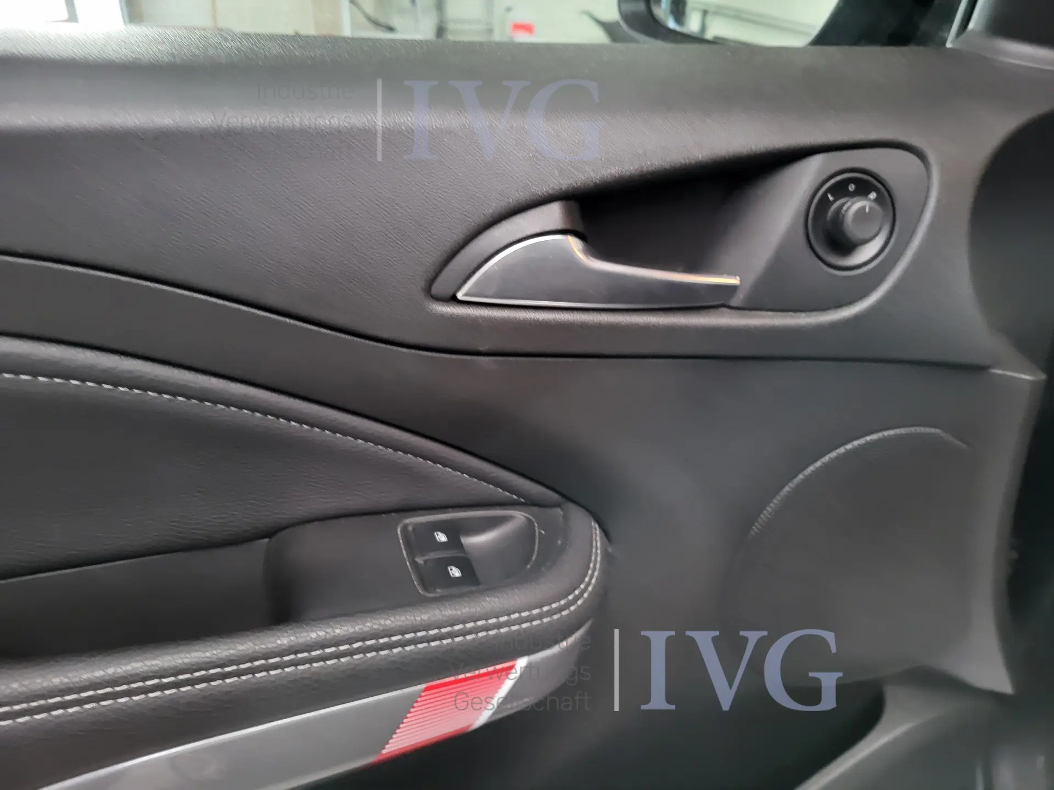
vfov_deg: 53.1
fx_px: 792
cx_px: 527
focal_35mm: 26
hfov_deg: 67.3
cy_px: 395
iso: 640
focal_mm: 5.4
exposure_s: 1/33.3
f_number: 1.8
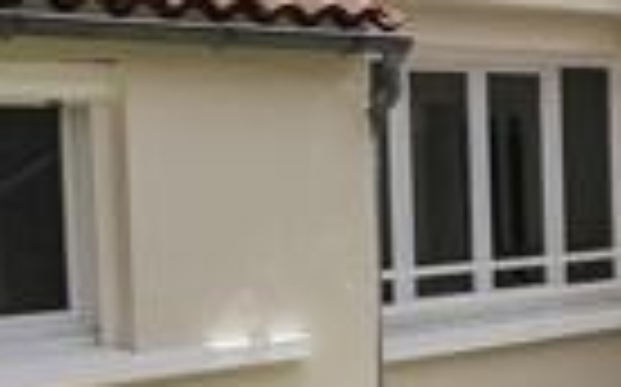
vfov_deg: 17.6
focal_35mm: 74
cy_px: 198
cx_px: 850
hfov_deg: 23.8
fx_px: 1251
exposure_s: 1/4000
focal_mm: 1.82
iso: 50
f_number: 2
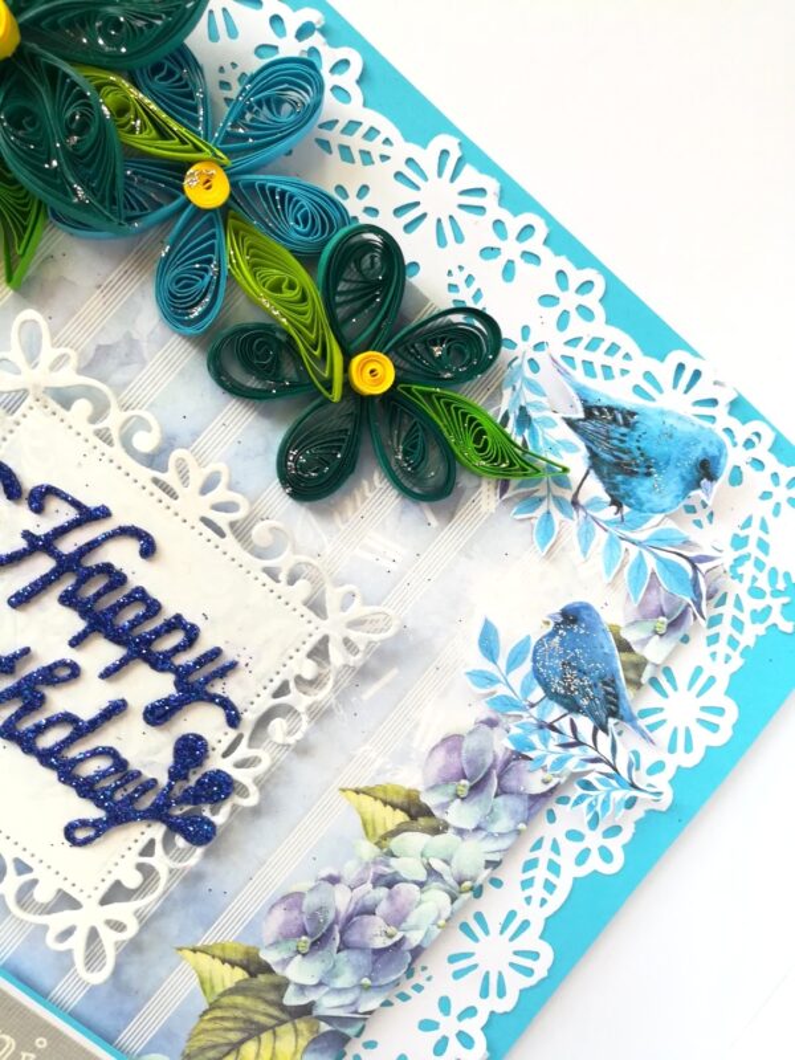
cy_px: 530
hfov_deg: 53.1
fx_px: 796
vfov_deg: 67.3
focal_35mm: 26
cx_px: 398
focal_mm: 3.83
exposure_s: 1/50
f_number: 2.2
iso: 80
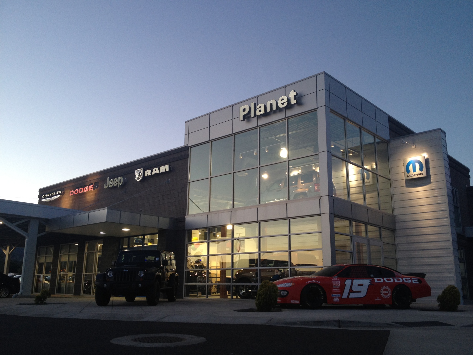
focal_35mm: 35
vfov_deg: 40.7
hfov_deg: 52.6
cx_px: 236
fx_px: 478
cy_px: 178
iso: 64
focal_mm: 4.28
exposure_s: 1/24
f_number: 2.4
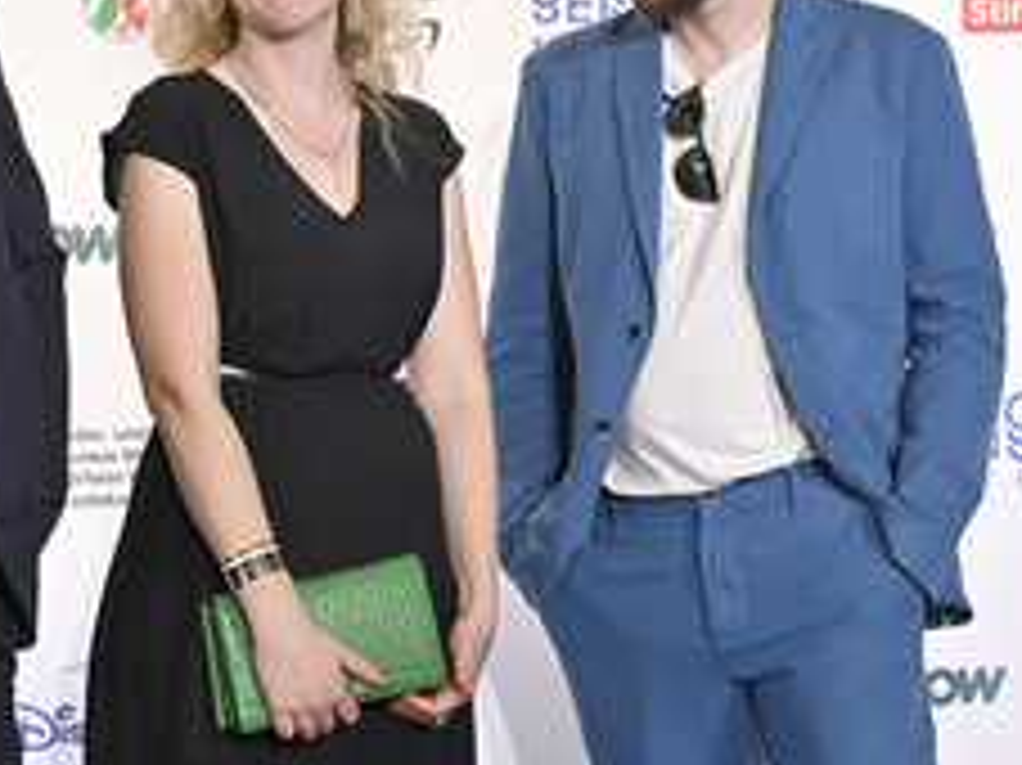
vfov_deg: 18.0
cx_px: 227
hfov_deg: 23.5
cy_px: 292
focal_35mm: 82
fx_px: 2420
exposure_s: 1/250
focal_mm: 43
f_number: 4
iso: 800
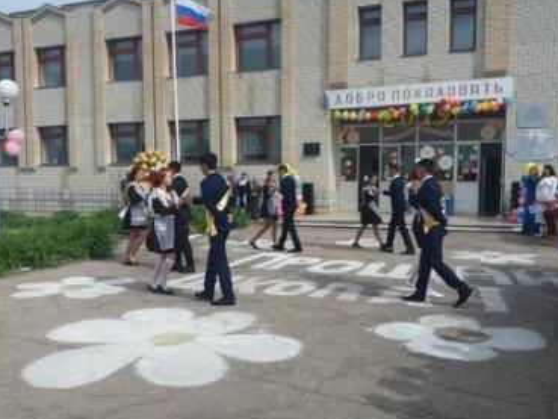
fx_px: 548
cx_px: 275
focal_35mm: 34
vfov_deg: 41.8
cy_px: 212
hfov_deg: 53.9
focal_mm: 3.7
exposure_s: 1/2036
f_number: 1.9
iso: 64
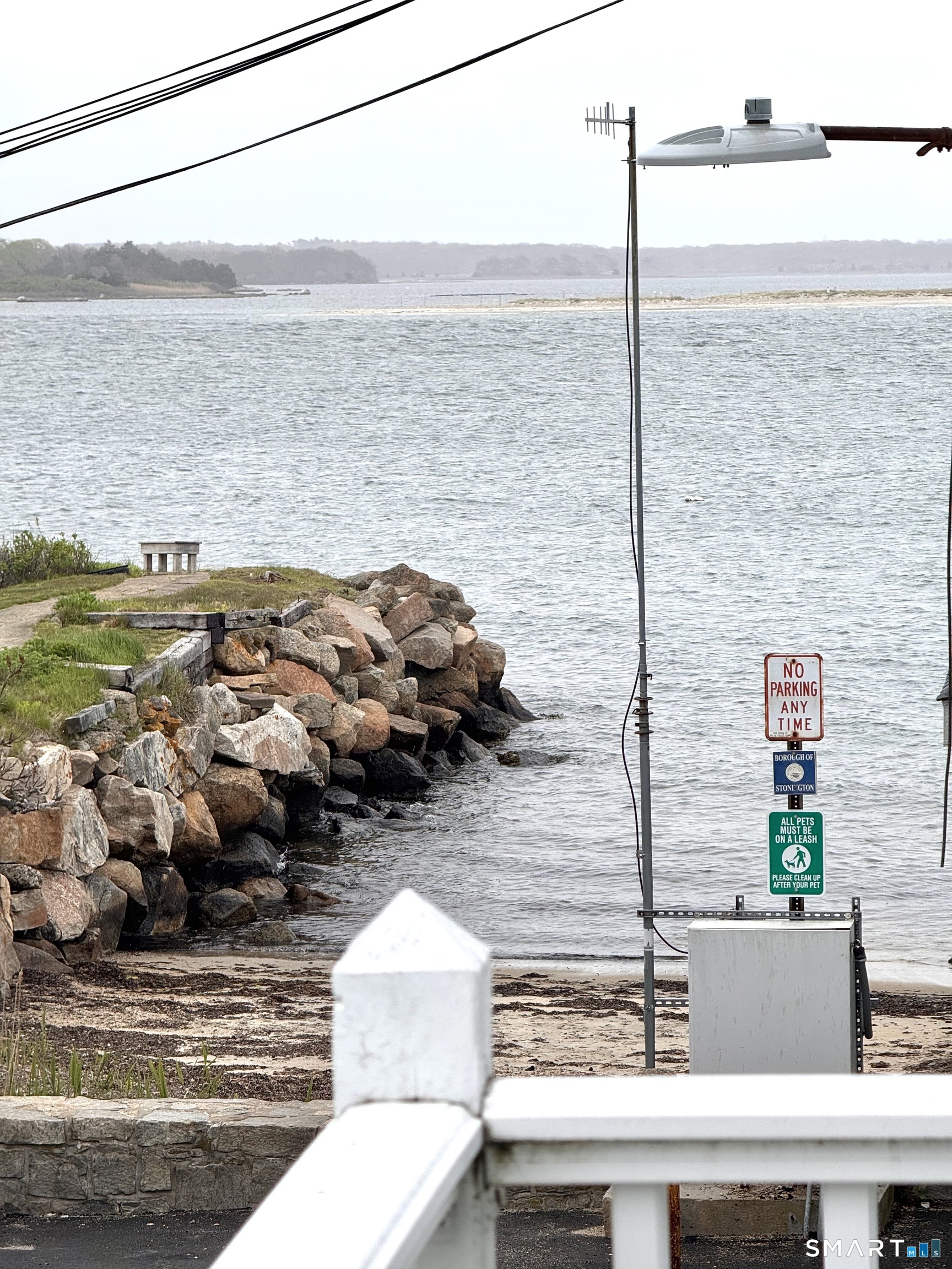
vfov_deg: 16.4
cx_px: 476
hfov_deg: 12.3
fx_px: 4400
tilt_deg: -5.5
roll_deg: +0.5
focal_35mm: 120
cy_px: 634
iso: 50
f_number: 2.8
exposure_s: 1/456
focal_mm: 15.66
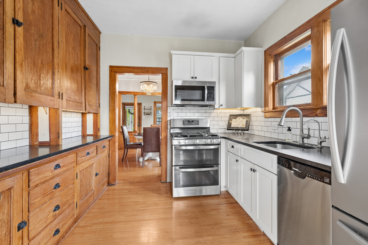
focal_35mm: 16
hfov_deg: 96.7
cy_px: 122
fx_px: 164
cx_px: 184
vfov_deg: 73.7
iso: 400
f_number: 8
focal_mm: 16
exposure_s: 1/10
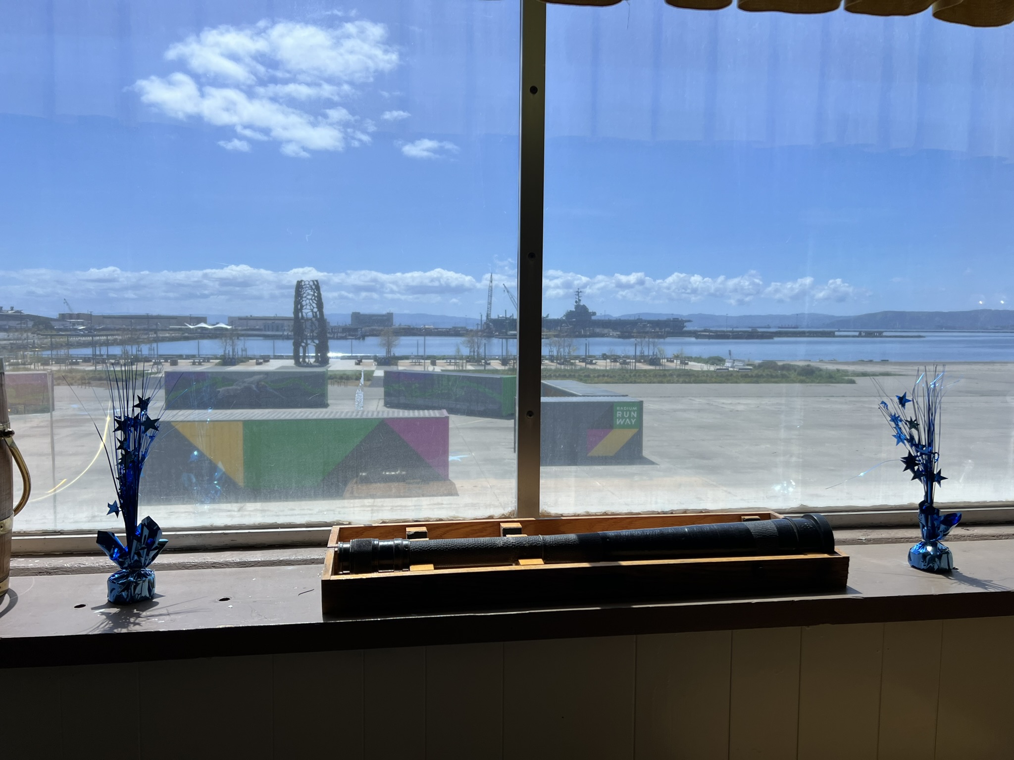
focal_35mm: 26
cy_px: 380
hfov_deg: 67.3
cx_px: 507
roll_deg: -0.1
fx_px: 762
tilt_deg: -4.4
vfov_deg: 53.1
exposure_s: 1/2841
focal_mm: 5.7
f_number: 1.5
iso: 50
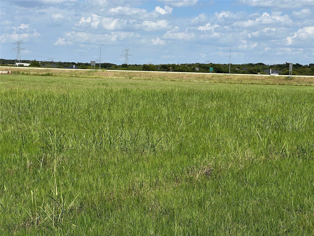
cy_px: 118
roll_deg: -0.6
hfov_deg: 25.3
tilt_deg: -4.1
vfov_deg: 19.1
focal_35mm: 77
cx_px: 157
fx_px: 698
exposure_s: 1/1014
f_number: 2.8
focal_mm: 9
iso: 32
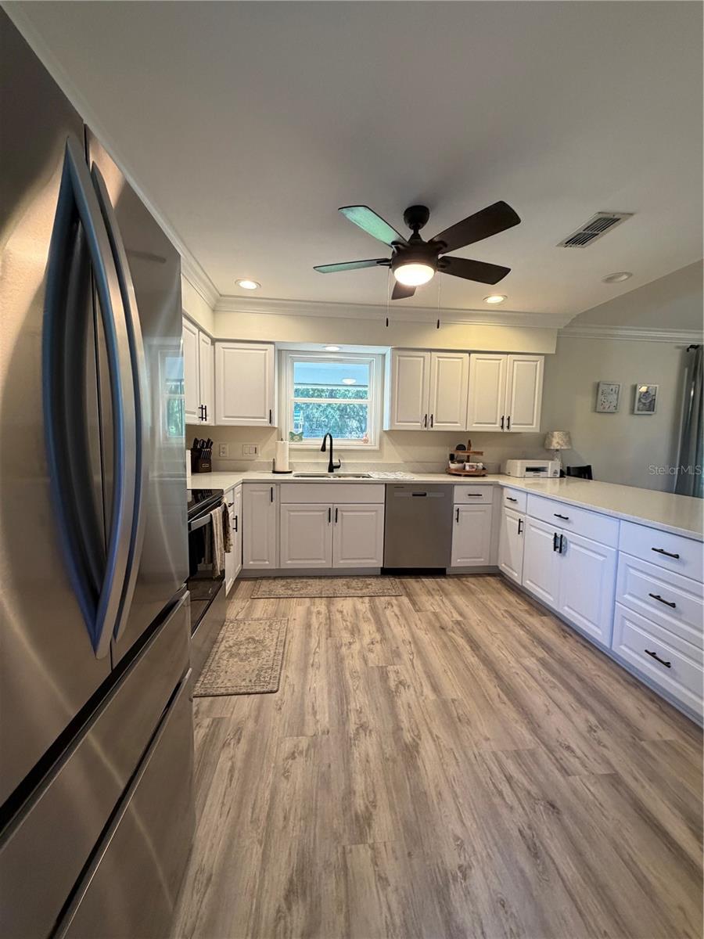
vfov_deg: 102.1
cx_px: 352
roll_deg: -0.4
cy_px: 470
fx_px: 380
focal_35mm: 14
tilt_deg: -4.4
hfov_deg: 85.7
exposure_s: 1/120
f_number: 2.2
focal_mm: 2.22
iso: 320
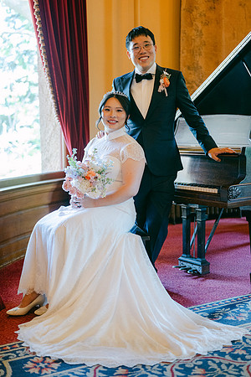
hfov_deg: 27.0
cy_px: 188
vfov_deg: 39.6
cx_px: 126
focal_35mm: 50
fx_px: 523
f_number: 1.8
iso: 1000
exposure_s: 1/125
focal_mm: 50
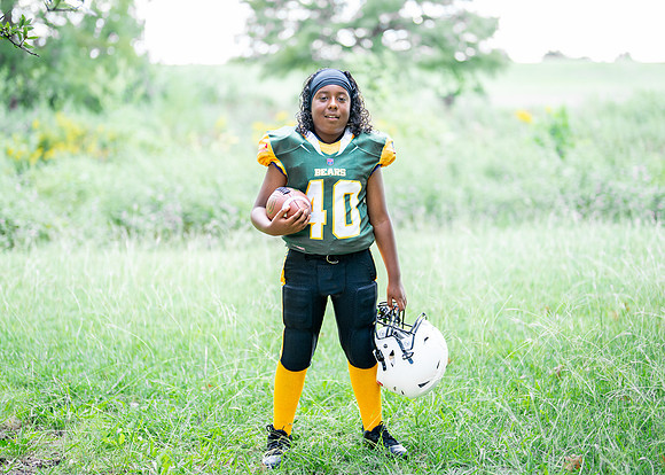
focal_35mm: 61
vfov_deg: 23.5
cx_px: 340
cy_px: 208
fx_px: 1142
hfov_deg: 32.5
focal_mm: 50
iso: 320
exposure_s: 1/800
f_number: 1.2
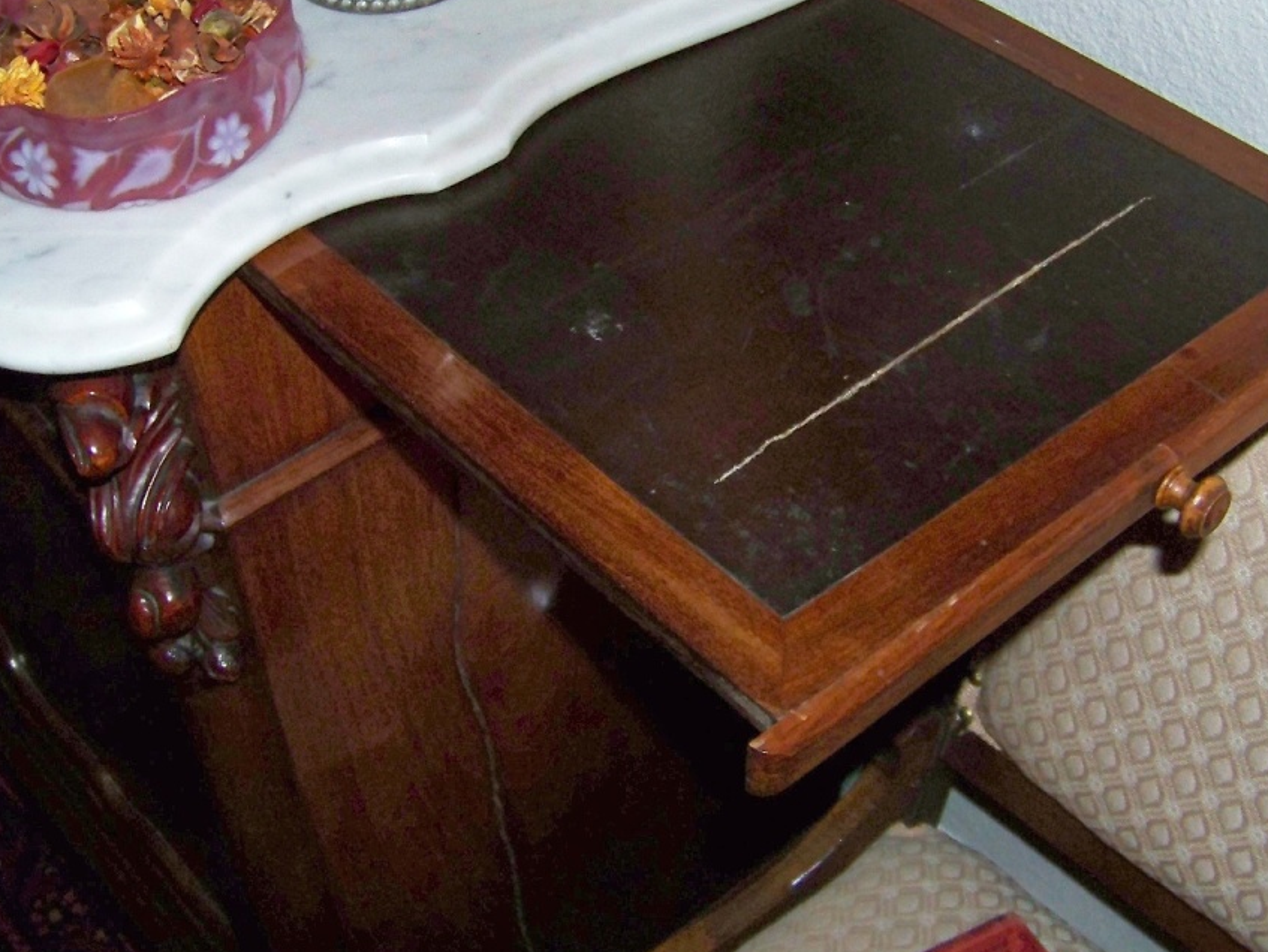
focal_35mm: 52
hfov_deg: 36.8
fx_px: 1906
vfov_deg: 28.0
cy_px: 415
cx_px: 671
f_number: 2.8
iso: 200
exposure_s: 1/30
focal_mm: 5.85
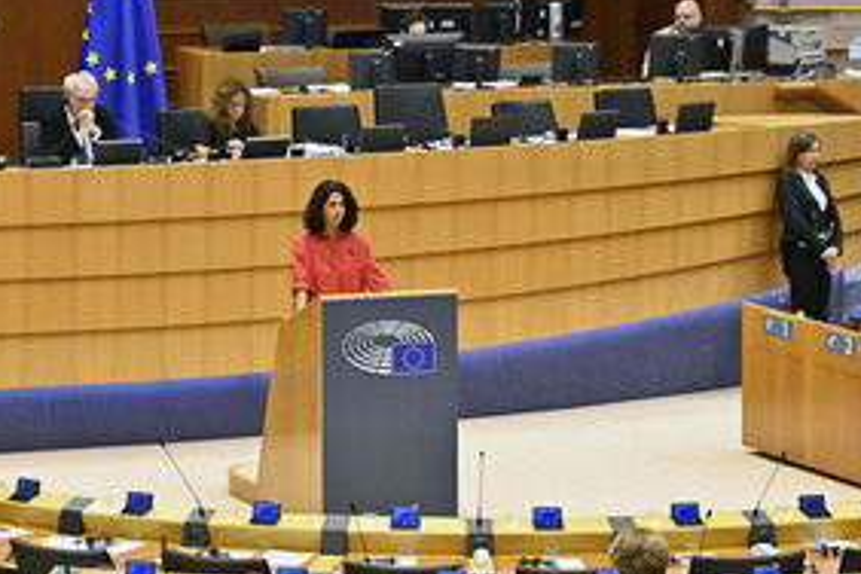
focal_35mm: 200
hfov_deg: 10.3
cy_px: 275
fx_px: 4783
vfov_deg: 6.9
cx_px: 380
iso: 1600
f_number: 2.8
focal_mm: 125
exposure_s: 1/400
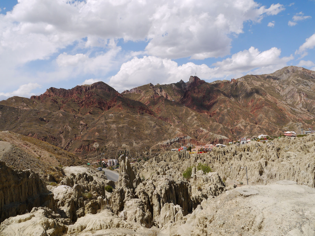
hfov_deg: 63.4
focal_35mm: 28
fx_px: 255
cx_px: 158
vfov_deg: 49.7
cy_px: 118
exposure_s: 1/500
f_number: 9
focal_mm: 14
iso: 160
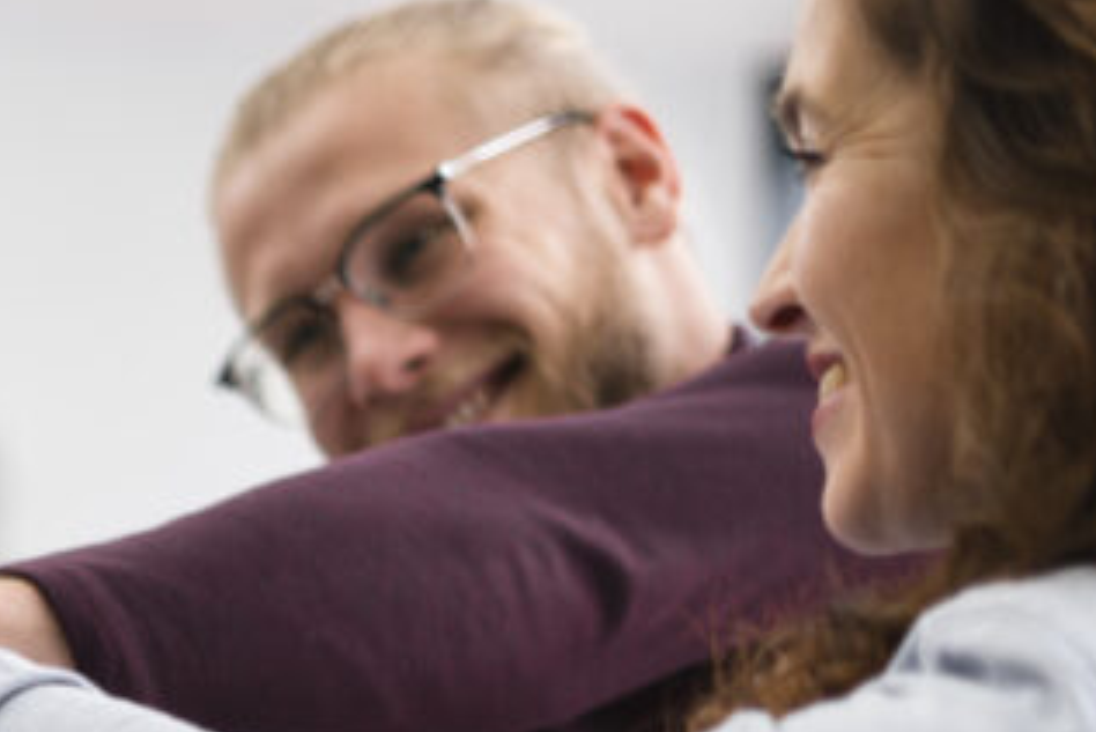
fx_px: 4934
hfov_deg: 12.2
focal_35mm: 162
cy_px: 956
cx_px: -406
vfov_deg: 8.4
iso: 100
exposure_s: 1/200
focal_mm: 50
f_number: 1.8
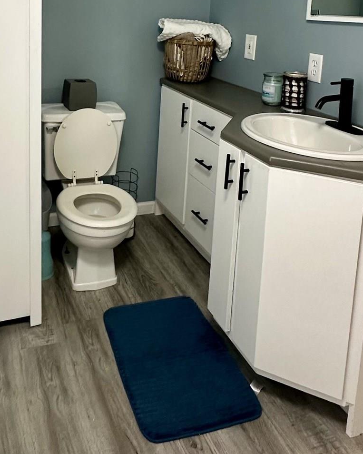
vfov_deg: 49.4
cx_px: 118
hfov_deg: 43.8
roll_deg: -2.2
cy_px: 61
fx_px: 443
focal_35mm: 33
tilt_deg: -7.4
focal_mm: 2.22
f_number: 2.2
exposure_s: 1/120
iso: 250
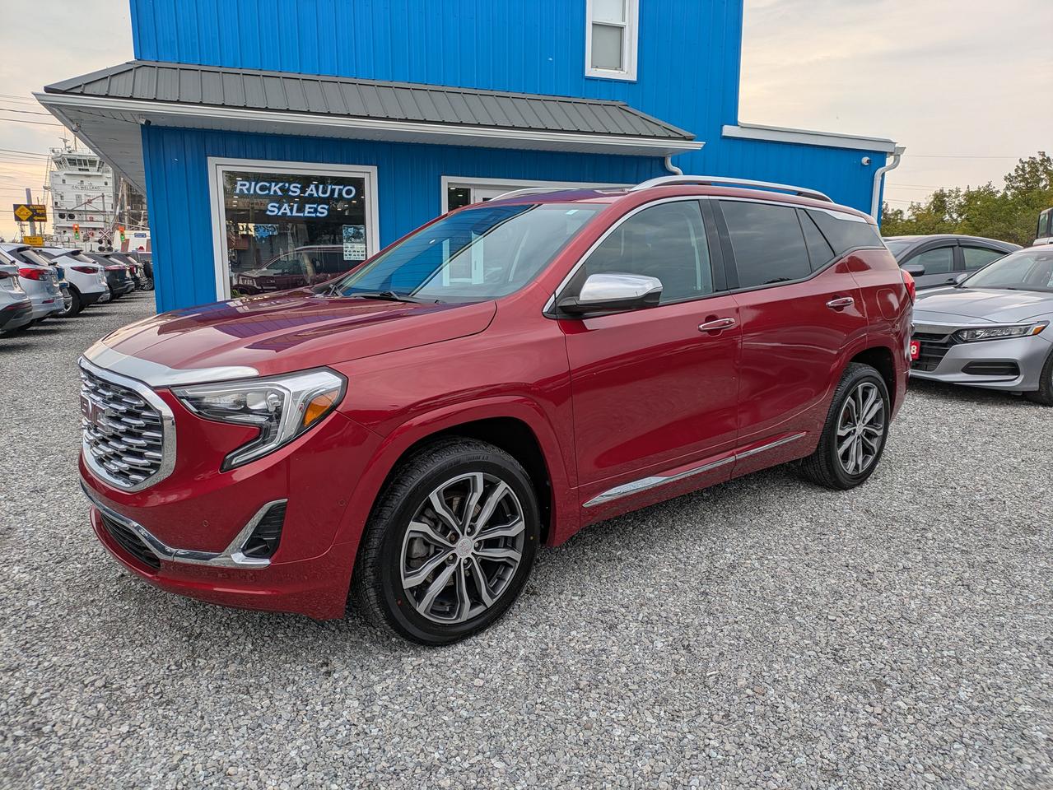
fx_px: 761
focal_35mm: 25
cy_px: 395
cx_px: 526
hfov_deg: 69.4
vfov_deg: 54.9
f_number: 1.89
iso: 44
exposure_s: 1/613
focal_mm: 5.43
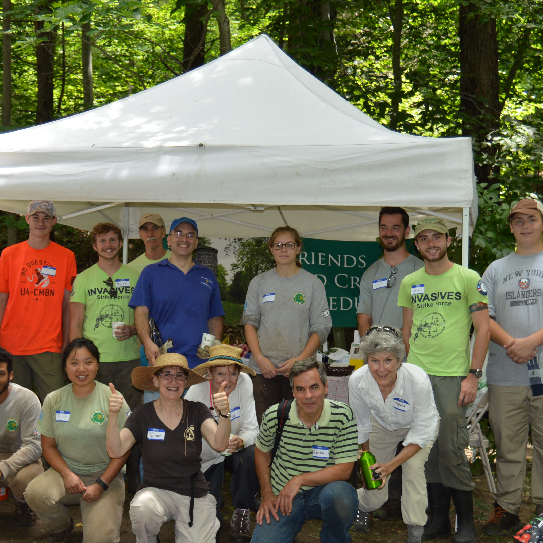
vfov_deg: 29.0
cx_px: 232
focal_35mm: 59
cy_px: 304
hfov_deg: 29.0
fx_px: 1047
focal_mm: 24
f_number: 4
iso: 200
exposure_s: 1/125
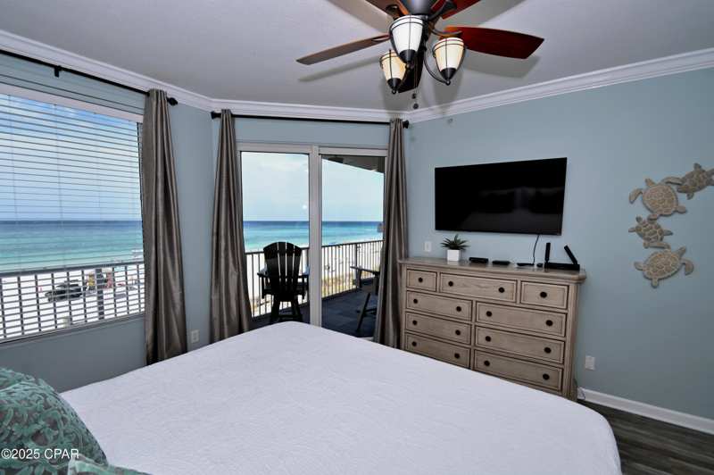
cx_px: 357
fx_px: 297
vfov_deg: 77.2
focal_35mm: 15
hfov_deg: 100.4
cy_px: 238
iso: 100
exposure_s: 1/250
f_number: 5.6
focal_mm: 10
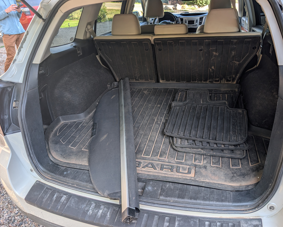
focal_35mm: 25
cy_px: 113
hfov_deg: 68.0
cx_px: 150
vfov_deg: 56.8
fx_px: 209
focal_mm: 6.9
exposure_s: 1/67.5
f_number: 1.68
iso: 20
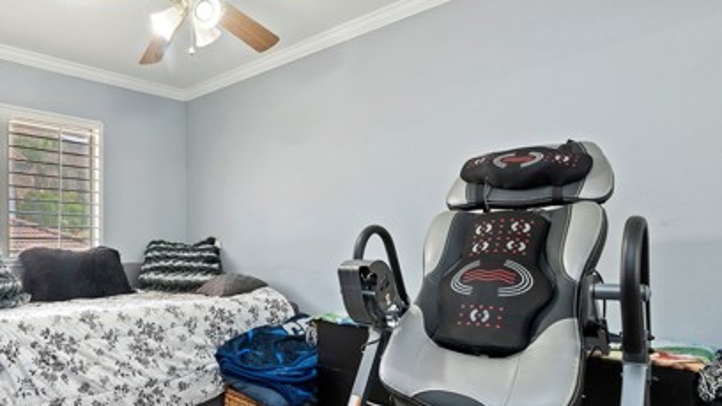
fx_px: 440
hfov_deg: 73.4
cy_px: 252
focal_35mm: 23
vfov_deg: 49.0
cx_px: 184
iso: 500
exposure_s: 1/2.5
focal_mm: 14
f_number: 10
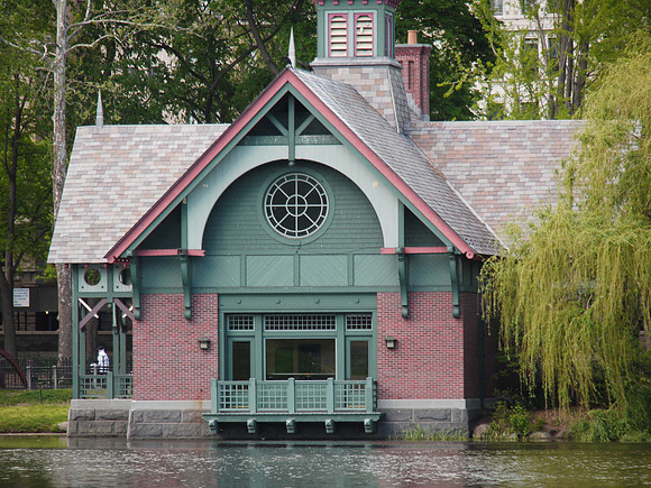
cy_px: 244
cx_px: 326
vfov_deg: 5.0
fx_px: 5642
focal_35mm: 300
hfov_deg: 6.6
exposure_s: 1/500
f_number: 5.6
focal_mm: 150
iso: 400
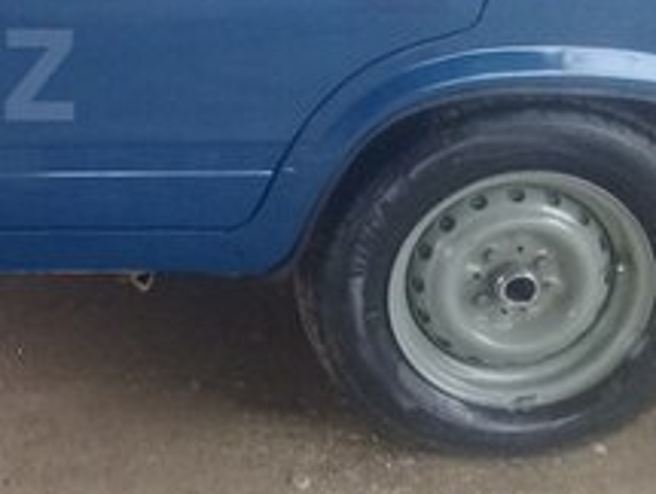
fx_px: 1803
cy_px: 75
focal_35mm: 95
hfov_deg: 18.9
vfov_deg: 15.5
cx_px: -238
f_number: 2.2
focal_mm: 3.3
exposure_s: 1/33
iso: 64
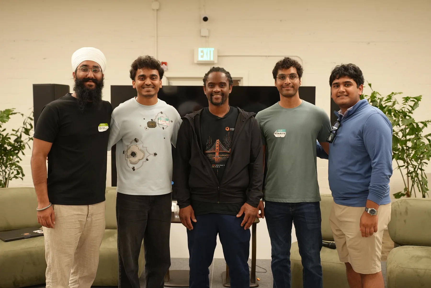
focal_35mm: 44
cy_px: 144
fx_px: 527
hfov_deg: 44.5
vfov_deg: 30.5
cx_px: 216
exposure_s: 1/160
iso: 2500
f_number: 4
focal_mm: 44
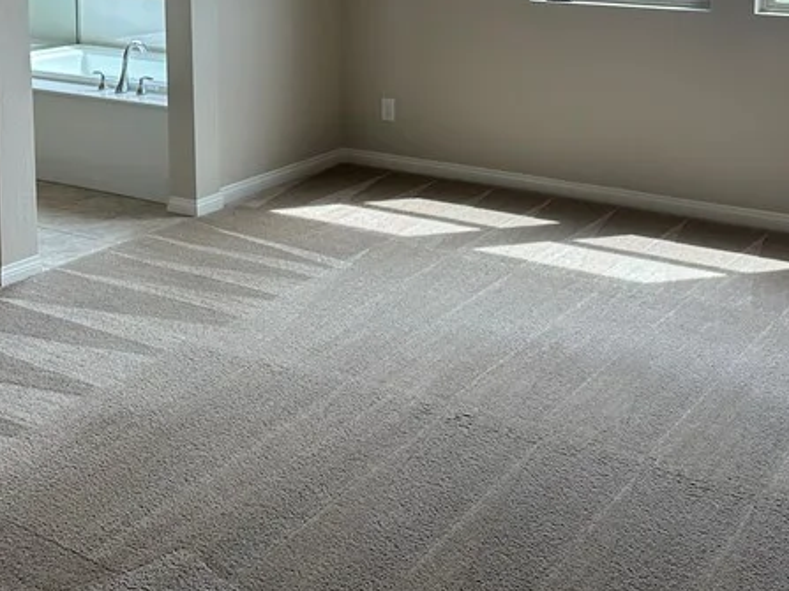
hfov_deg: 34.9
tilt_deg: -7.3
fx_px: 1253
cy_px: 21
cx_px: 367
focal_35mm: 55
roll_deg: +0.2
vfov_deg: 25.4
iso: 80
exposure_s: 1/278
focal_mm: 6.86
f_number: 1.78
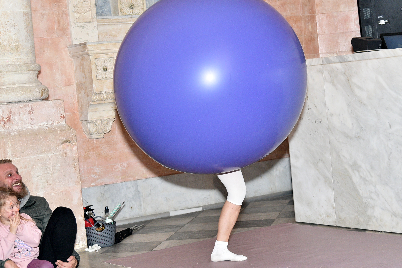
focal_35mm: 74
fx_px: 826
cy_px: 116
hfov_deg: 27.3
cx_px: 216
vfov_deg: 18.4
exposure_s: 1/100
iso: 1600
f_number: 4
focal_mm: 55
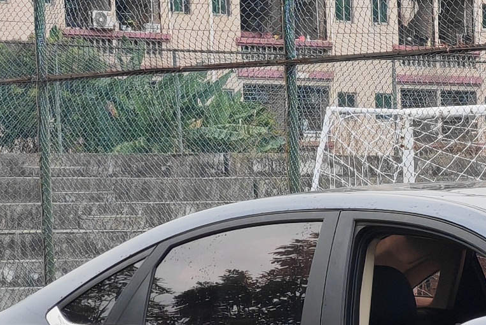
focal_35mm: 216
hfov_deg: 9.3
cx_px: 652
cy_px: 479
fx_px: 2917
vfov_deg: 6.3
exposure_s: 1/100
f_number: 2.4
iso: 50
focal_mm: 6.38
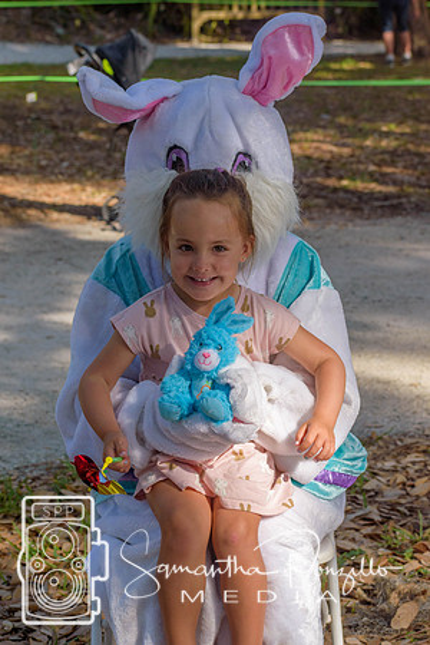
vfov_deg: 19.5
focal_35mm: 105
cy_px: 322
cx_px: 215
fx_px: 1881
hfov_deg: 13.0
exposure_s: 1/640
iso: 200
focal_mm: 70
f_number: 6.3
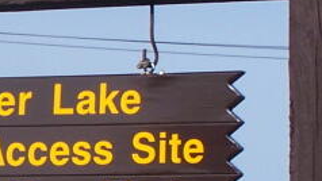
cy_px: 88
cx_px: -89
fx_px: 3288
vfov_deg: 3.2
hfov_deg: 5.6
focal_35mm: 385
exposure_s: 1/640
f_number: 4.5
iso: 80
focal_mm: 13.7
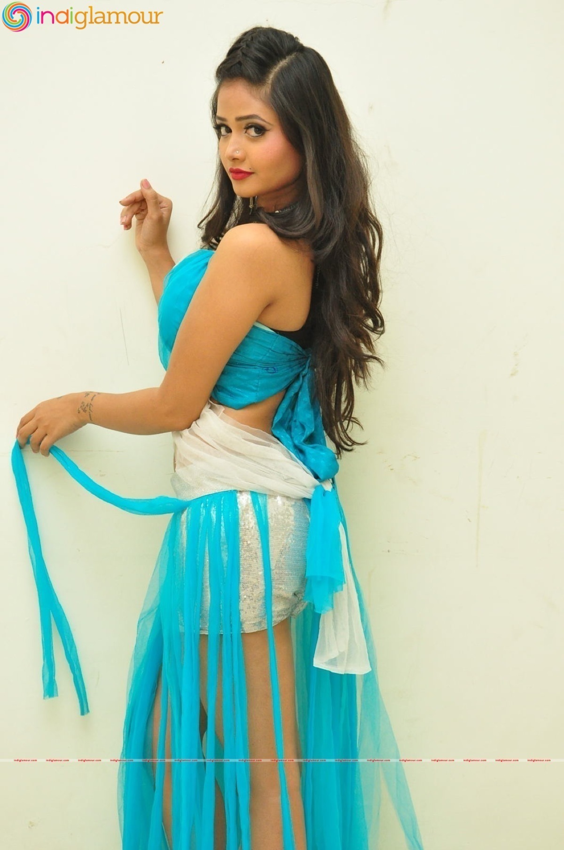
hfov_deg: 18.9
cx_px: 282
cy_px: 425
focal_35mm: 72
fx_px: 1697
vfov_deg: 28.1
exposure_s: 1/125
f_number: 8
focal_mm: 48
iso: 1600
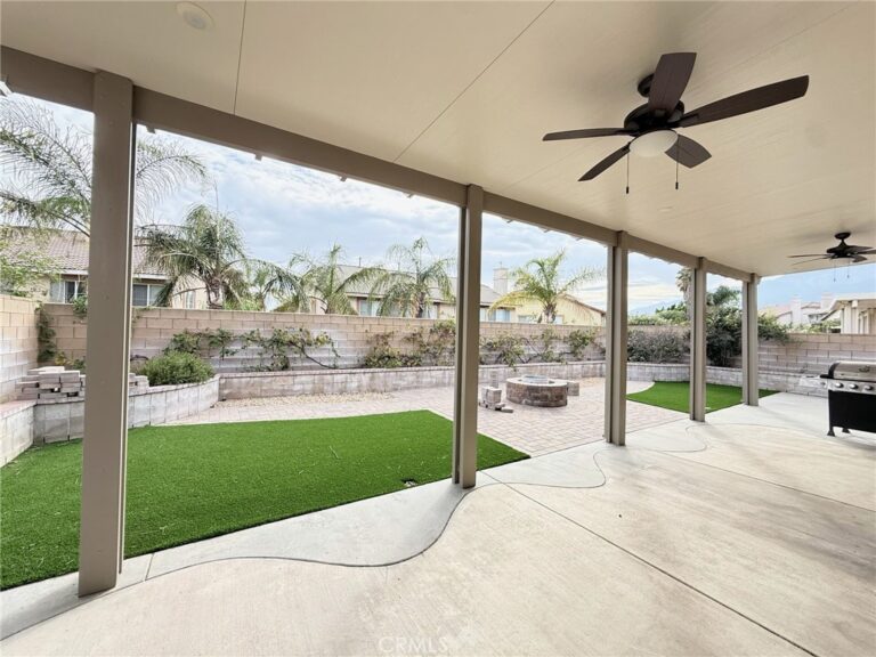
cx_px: 438
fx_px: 354
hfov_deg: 102.1
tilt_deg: +0.8
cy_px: 328
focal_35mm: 14
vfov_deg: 85.7
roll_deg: -1.5
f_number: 2.2
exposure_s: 1/329
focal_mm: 2.22
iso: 64
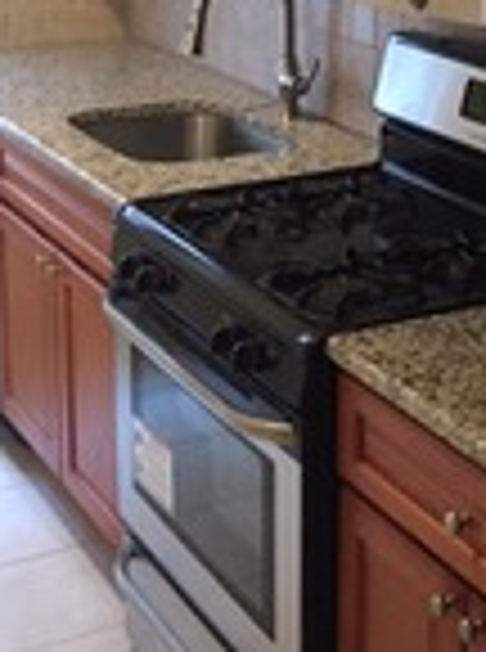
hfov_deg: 18.7
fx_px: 1448
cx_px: 459
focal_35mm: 77
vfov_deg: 24.9
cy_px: 121
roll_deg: -2.0
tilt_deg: -13.8
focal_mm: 4.15
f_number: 2.2
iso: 250
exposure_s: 1/17
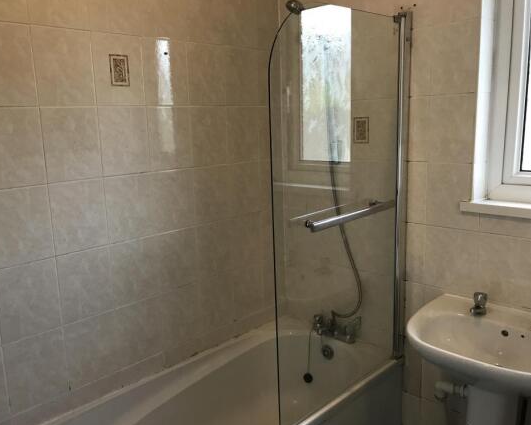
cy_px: 214
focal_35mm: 30
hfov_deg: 58.7
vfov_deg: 48.5
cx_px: 246
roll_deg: +2.6
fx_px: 472
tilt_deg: -10.1
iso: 32
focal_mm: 3.99
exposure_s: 1/33
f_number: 1.8
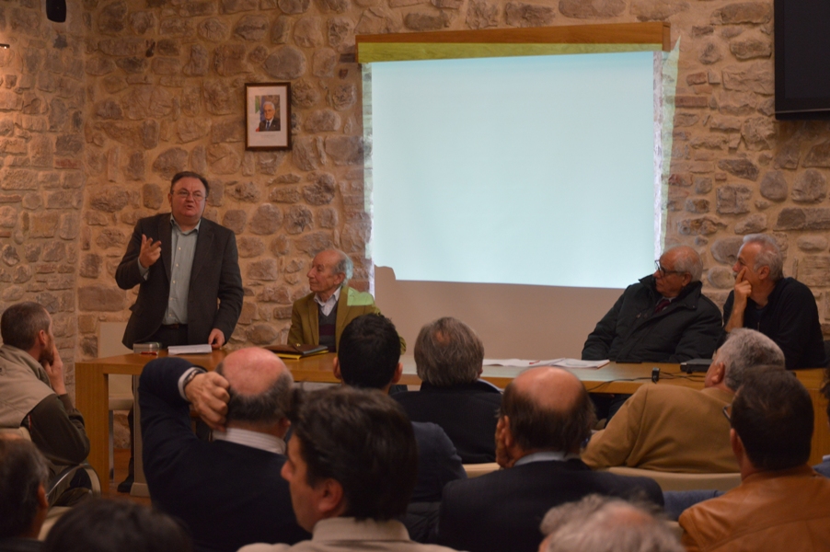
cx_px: 415
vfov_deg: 18.2
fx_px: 1728
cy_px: 276
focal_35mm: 75
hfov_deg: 27.0
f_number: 5
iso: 800
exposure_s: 1/50
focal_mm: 50
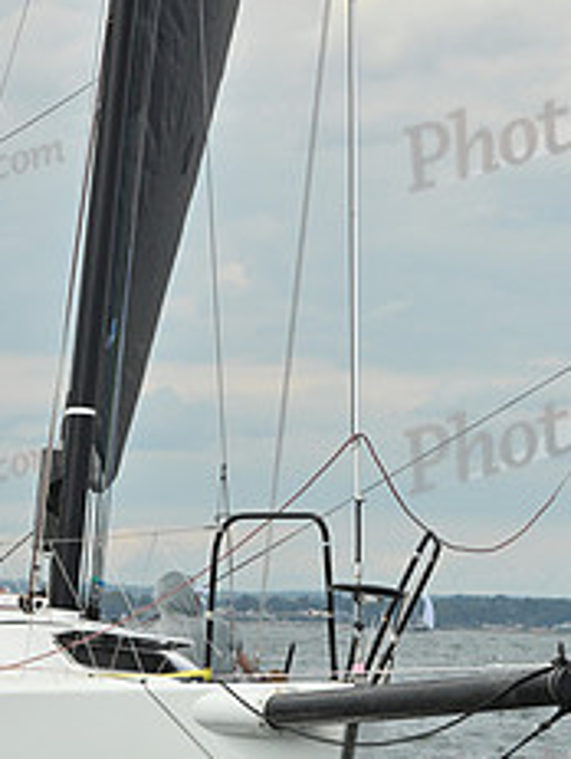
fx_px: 5286
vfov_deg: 8.2
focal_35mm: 241
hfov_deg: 6.2
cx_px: 236
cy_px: 626
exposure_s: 1/1600
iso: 320
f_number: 7.1
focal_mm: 100
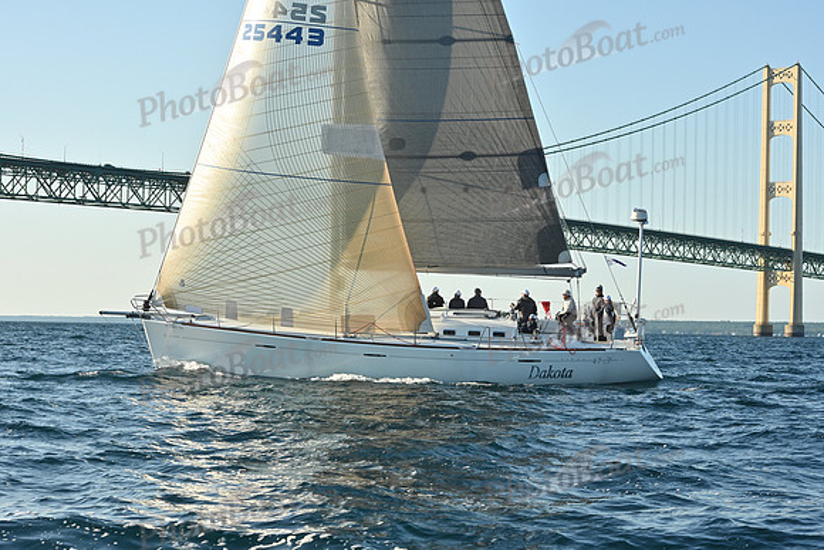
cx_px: 412
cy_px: 275
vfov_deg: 15.9
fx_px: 1969
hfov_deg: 23.6
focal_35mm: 86
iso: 800
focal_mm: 86
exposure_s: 1/1000
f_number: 13
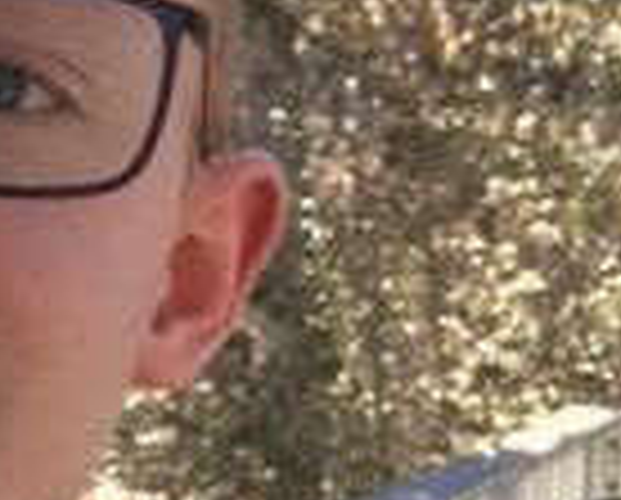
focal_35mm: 131
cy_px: 595
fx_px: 2413
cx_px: -238
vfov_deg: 11.6
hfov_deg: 14.0
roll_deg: +1.8
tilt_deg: -11.2
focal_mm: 4.15
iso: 32
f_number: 2.2
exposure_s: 1/427
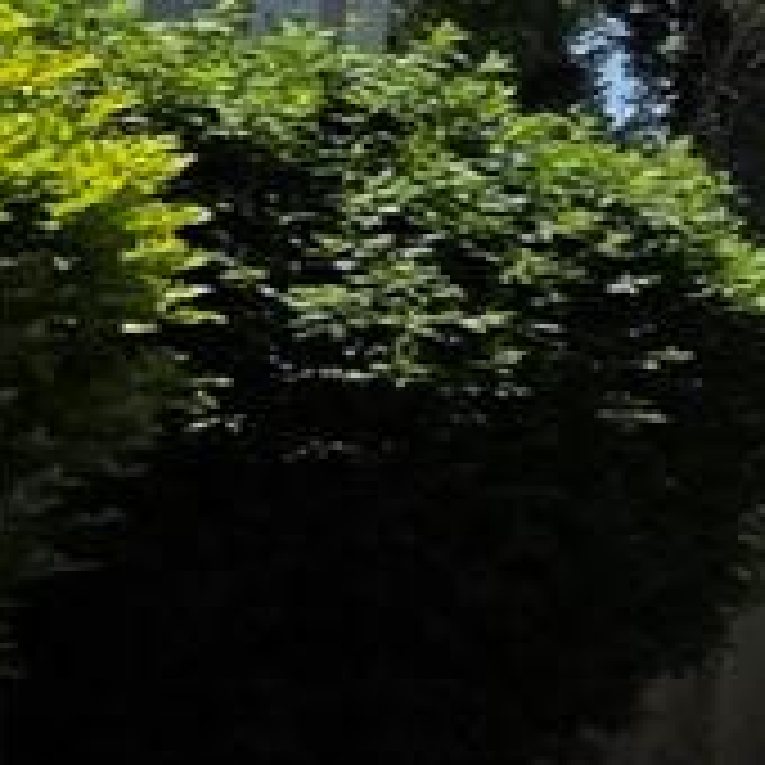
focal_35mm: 108
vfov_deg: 16.1
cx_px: 3582
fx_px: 2700
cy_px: 284
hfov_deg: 6.8
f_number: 1.9
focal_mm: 2.2
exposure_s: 1/2296
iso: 40
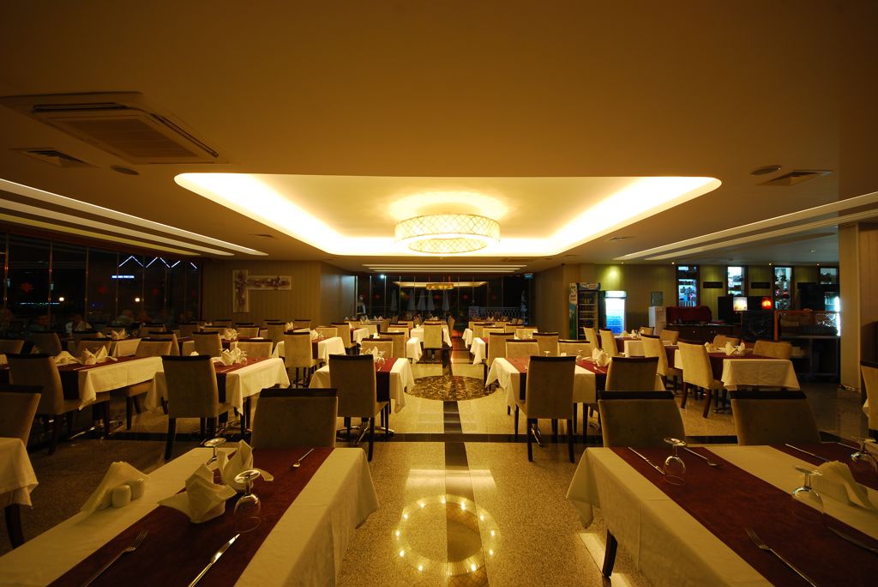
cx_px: 439
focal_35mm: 12
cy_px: 294
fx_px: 293
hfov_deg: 112.6
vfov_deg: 90.1
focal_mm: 8
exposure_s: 1/1.5
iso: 100
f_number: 8
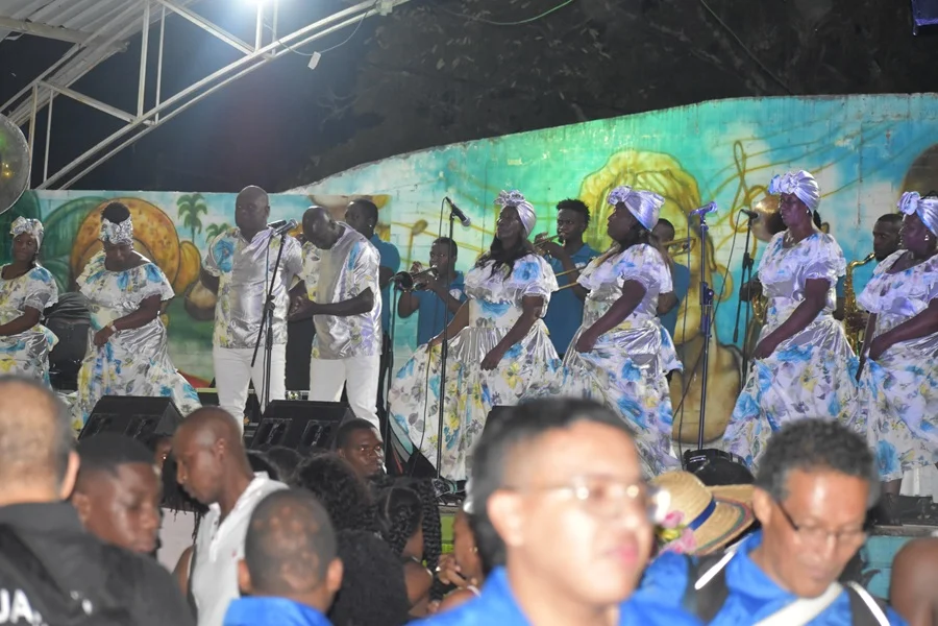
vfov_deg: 10.8
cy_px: 313
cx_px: 469
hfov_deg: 16.1
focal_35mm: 128
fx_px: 3322
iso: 2800
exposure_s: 1/60
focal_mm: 85
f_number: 4.8
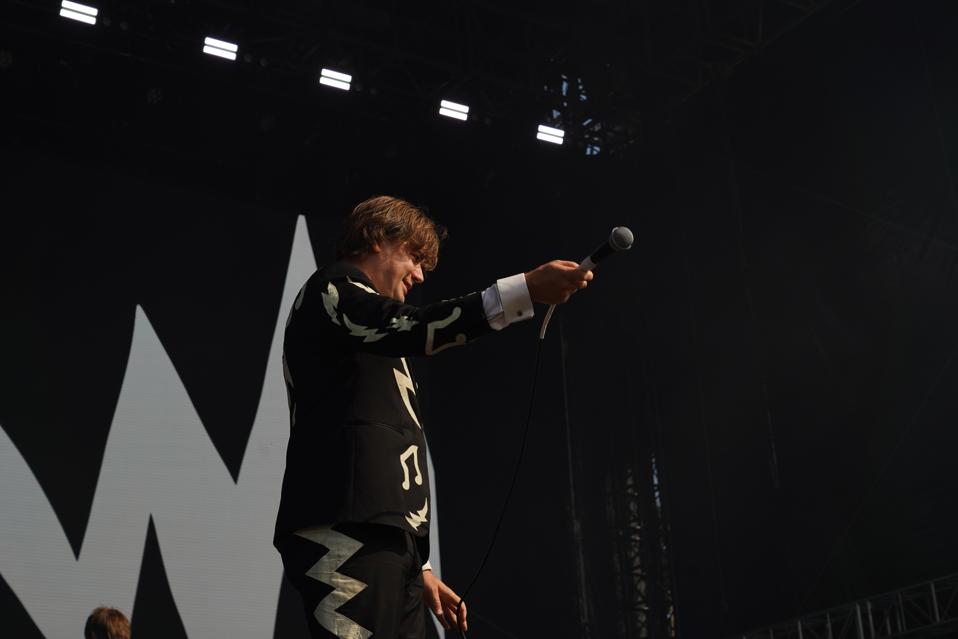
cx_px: 479
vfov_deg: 22.3
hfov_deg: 32.9
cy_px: 320
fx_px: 1623
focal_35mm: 61
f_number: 8
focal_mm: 61
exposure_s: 1/400
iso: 100
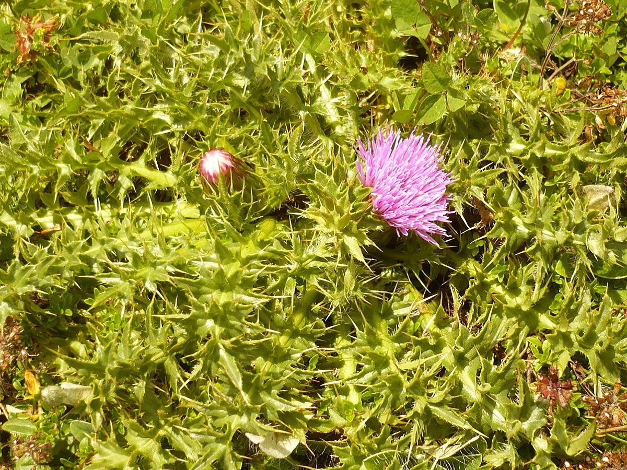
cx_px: 314
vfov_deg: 40.7
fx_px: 634
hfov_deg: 52.6
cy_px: 235
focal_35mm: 35
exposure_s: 1/640
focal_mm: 5.8
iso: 100
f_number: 2.8
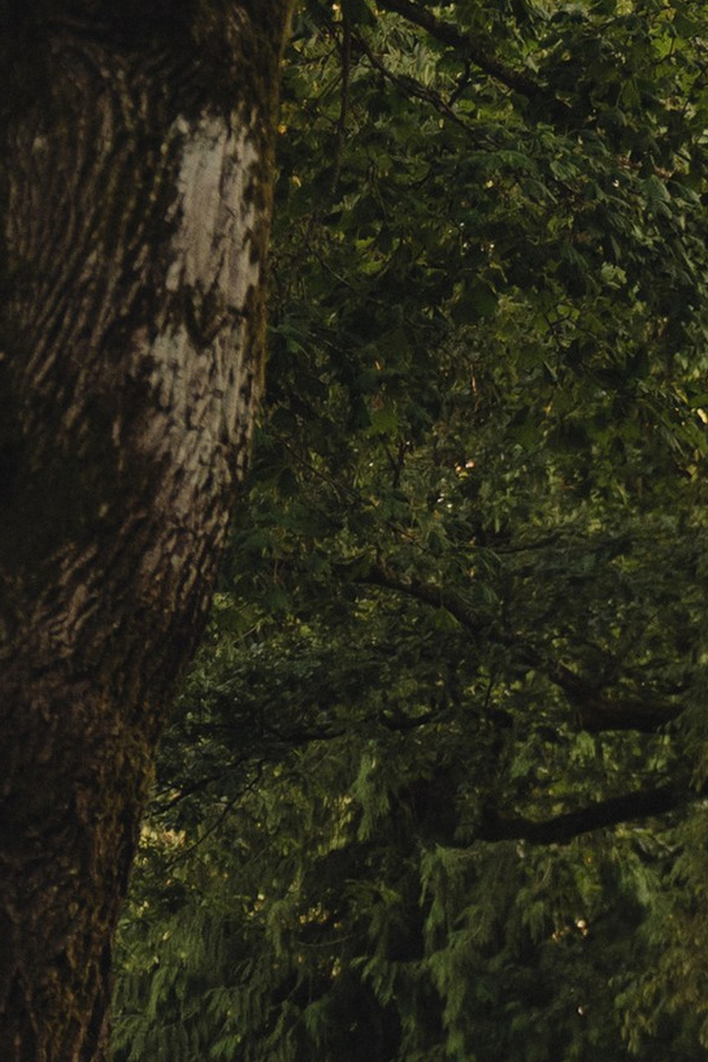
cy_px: 1481
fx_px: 4282
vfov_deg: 13.5
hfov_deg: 8.8
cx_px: 1534
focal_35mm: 145
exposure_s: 1/250
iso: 320
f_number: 2.8
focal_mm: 30.9
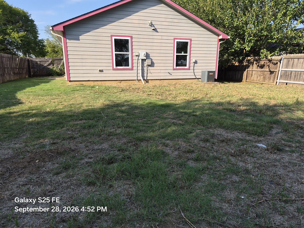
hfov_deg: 73.9
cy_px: 114
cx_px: 152
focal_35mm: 23
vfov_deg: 58.9
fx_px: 202
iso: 80
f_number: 1.8
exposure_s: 1/2584
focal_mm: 5.4
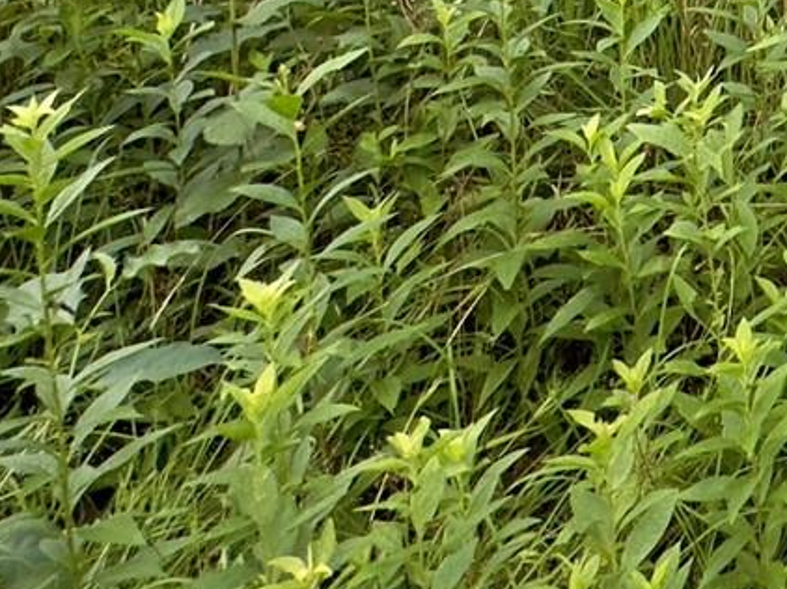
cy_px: -710
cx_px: 1427
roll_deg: +1.5
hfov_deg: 20.2
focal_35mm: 68
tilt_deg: -3.4
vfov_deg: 15.4
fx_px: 1545
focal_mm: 2.22
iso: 40
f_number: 2.2
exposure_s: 1/246
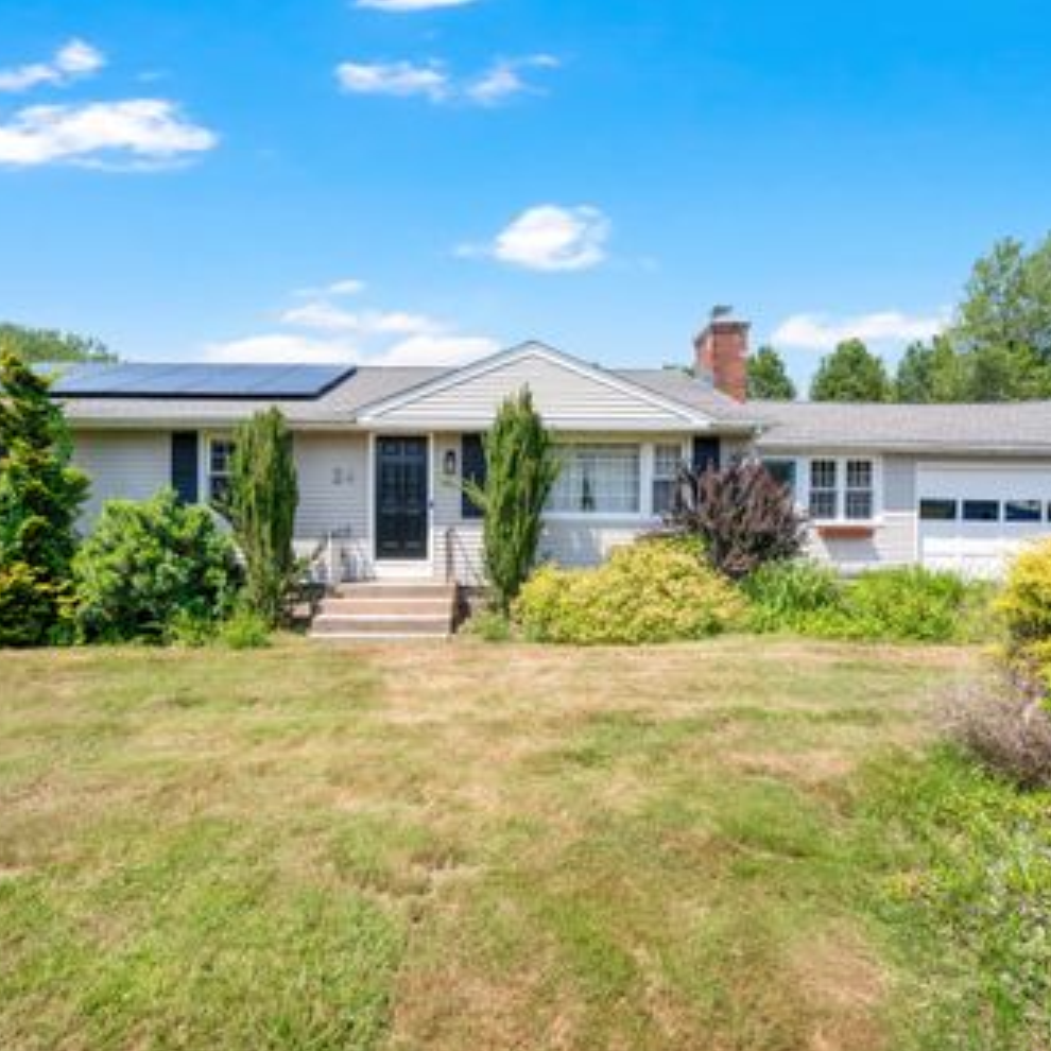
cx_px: 490
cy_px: 527
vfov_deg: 80.7
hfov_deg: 80.6
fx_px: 618
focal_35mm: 18
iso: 640
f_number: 9
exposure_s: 1/800
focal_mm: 14
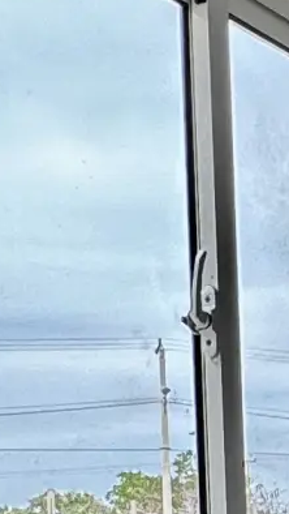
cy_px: 608
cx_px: 616
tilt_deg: -3.7
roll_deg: +1.7
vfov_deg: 20.3
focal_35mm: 99
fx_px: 1347
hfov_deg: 10.9
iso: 64
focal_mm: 2.22
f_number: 2.2
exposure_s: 1/99
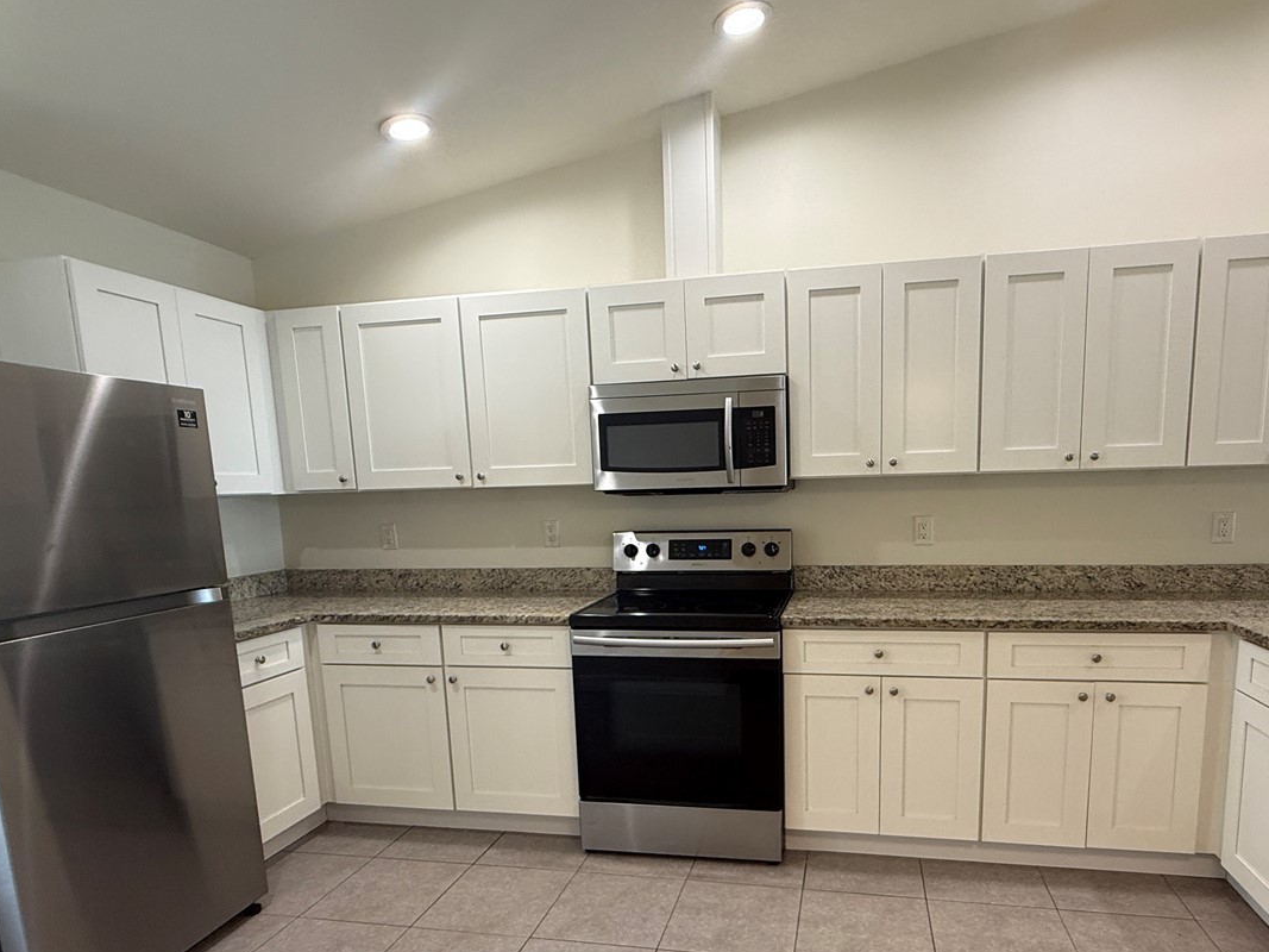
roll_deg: +1.4
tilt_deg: -8.9
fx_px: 770
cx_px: 717
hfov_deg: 78.6
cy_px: 597
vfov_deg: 62.5
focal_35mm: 21
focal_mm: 2.22
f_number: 2.2
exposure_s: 1/120
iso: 200
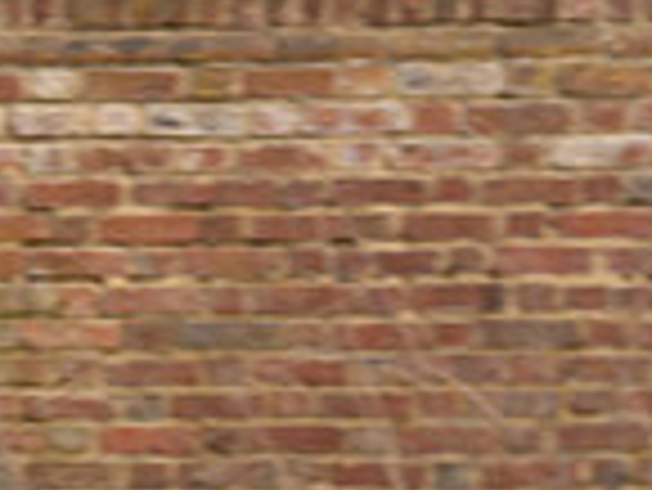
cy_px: 267
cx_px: -495
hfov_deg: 5.6
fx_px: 6617
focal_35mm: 351
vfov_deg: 4.2
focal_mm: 89
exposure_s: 1/800
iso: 320
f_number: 4
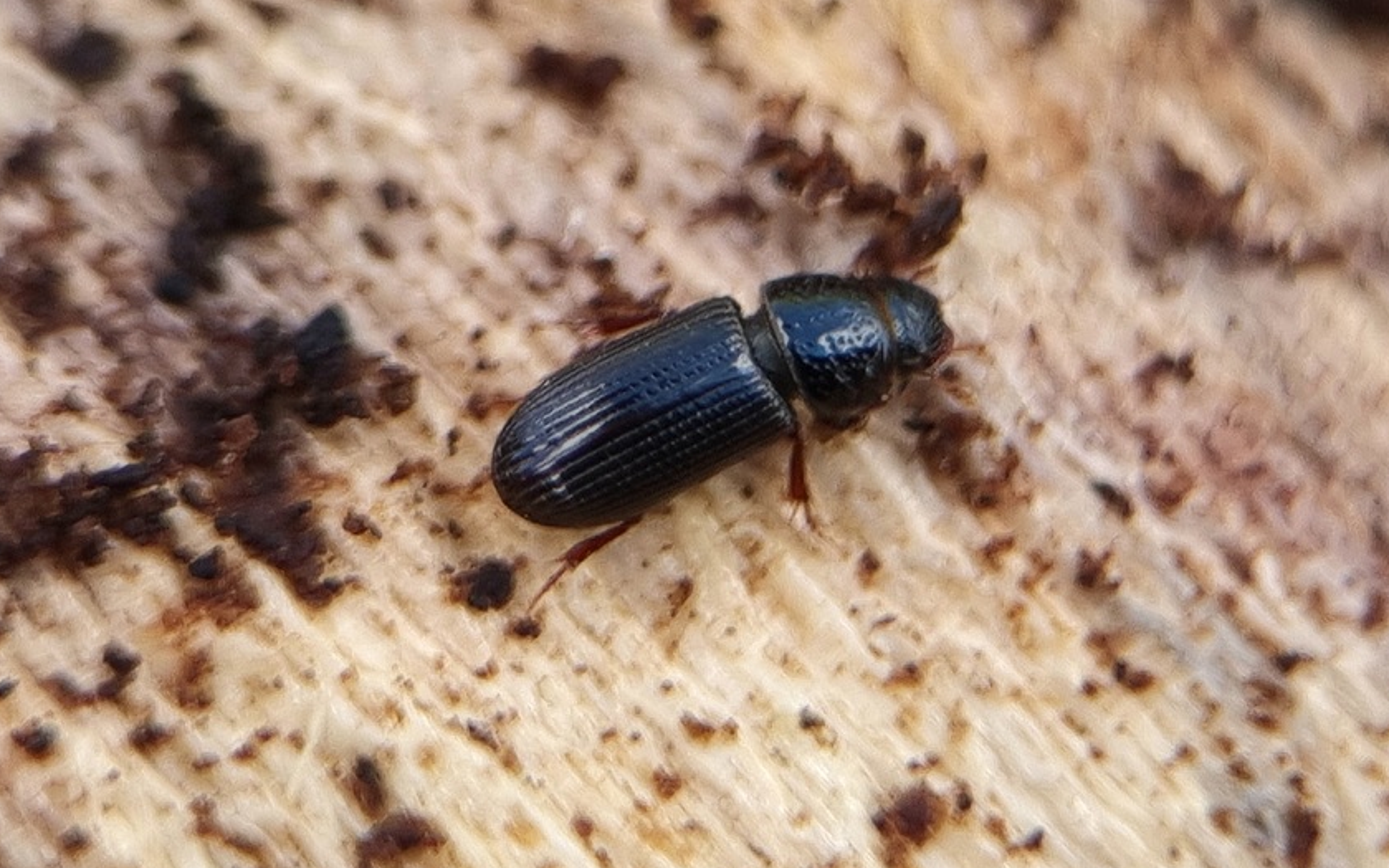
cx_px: 690
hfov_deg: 66.5
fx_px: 1060
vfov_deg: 44.5
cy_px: 410
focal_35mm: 28
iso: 50
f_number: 1.8
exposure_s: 1/263
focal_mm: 5.4
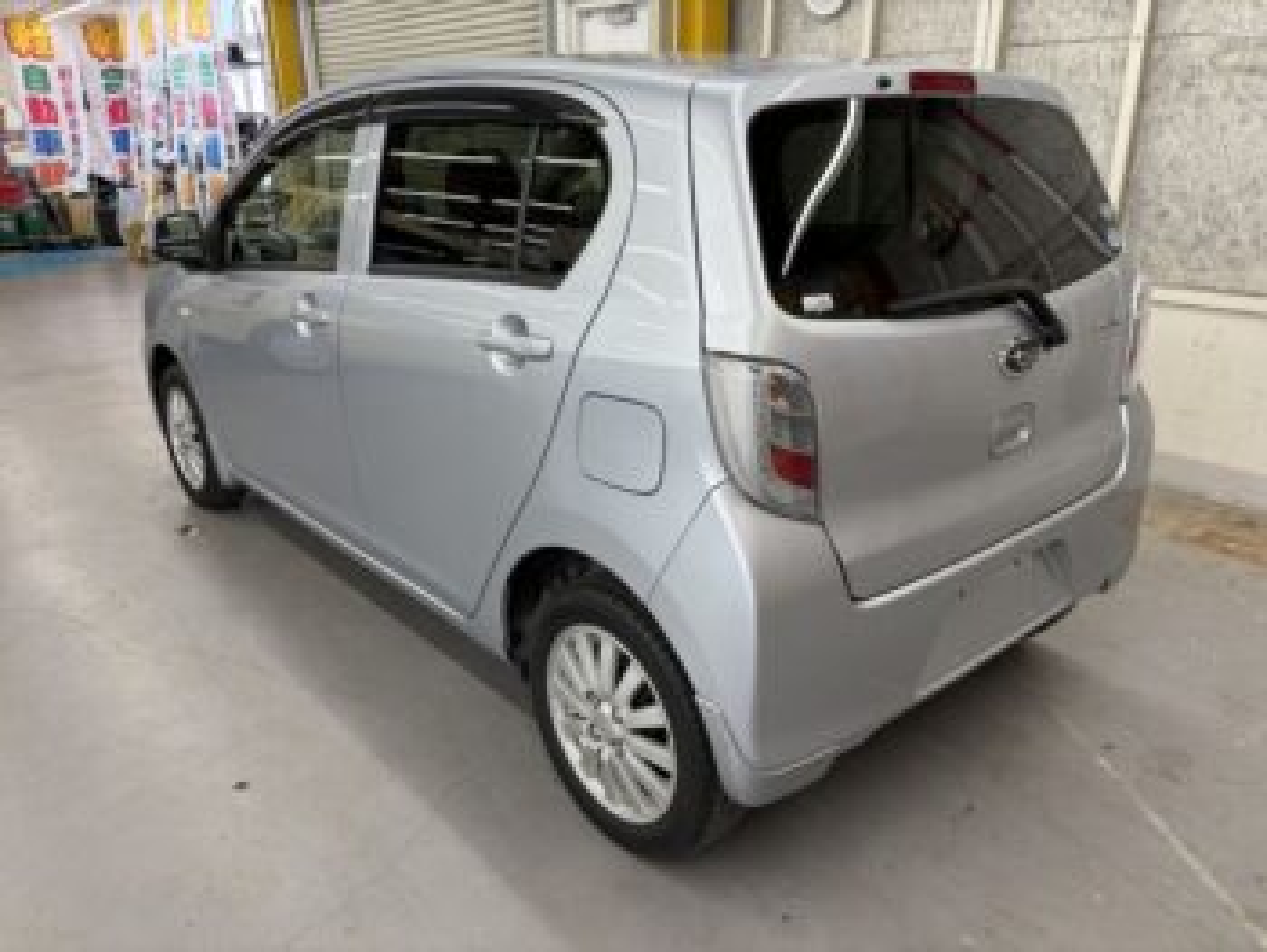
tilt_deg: -19.1
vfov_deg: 53.1
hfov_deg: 67.3
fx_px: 952
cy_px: 476
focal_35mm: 26
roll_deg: +0.6
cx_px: 634
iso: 100
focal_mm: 5.96
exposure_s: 1/100
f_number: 1.6
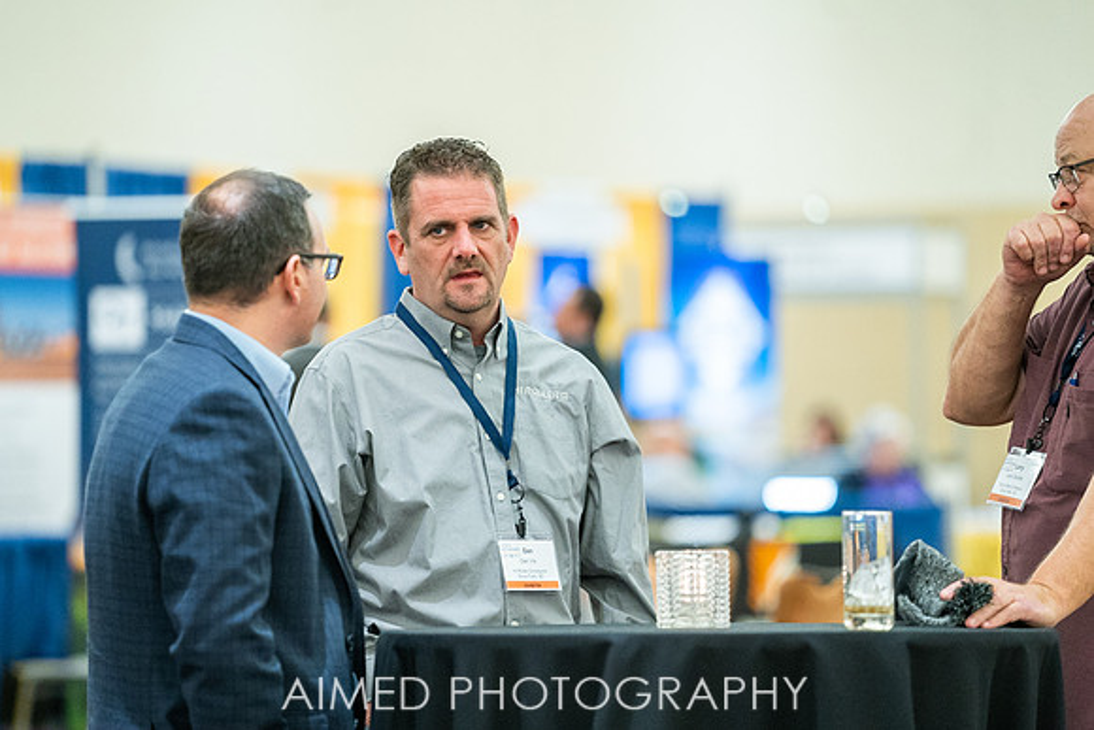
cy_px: 365
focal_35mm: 208
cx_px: 535
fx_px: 6315
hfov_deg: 9.9
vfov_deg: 6.6
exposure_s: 1/160
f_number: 2.8
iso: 3200
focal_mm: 200
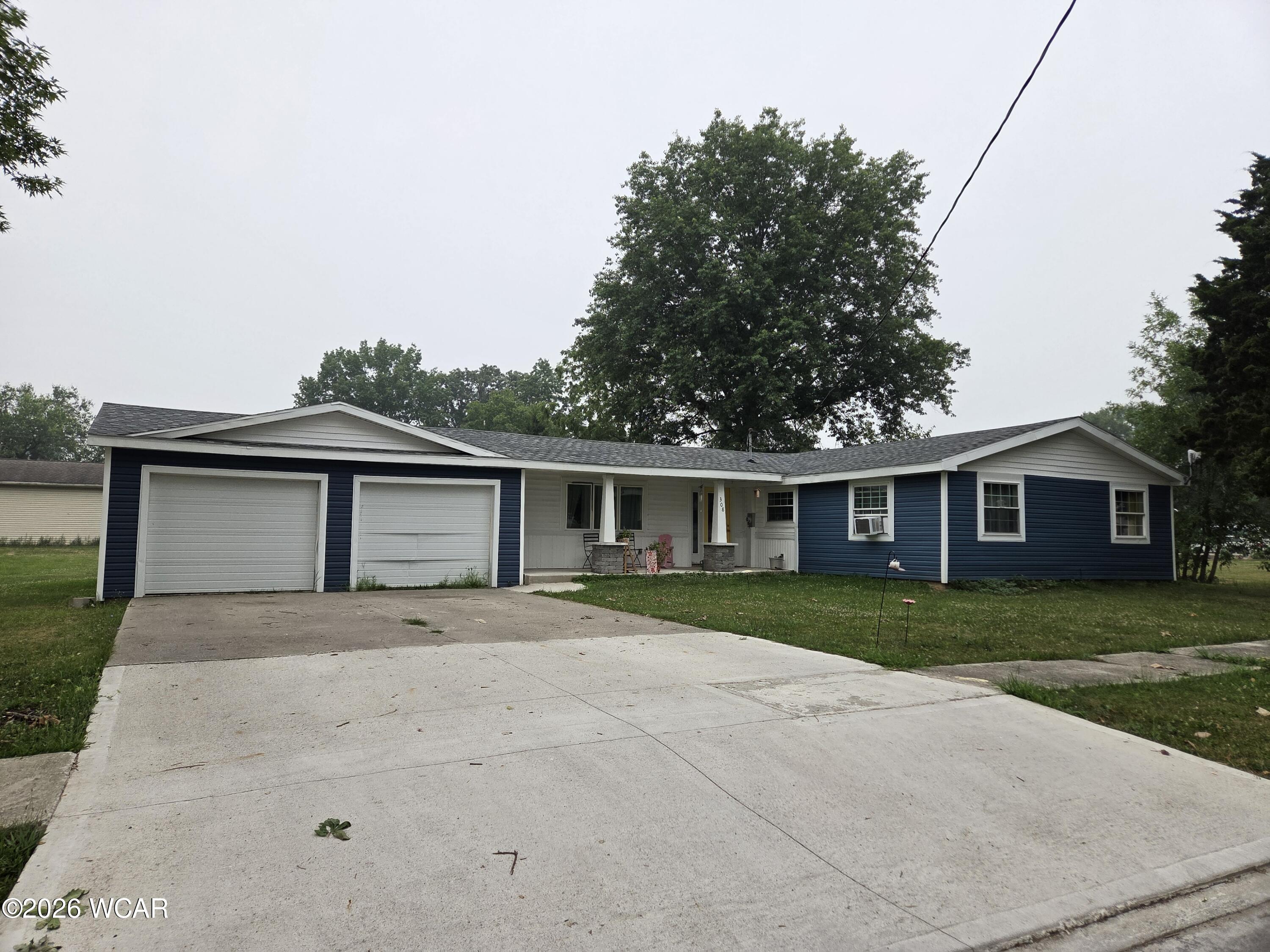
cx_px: 635
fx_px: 844
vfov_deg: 58.9
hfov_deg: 73.9
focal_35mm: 23
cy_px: 476
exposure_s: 1/2265
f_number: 1.8
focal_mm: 5.4
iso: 80
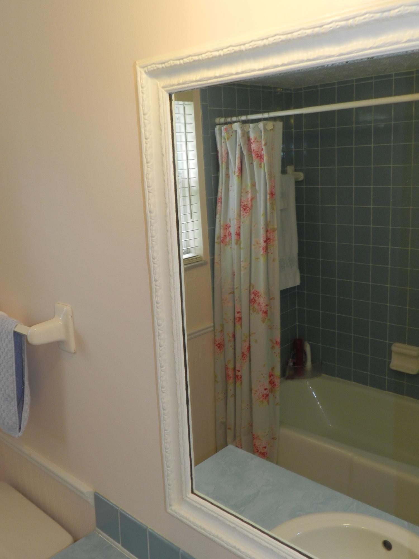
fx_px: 516
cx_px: 210
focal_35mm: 32
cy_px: 280
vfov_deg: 56.8
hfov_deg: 44.2
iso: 200
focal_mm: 5.6
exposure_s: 1/30
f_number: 3.7
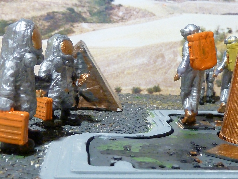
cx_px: 119
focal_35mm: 25
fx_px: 172
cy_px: 90
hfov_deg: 69.4
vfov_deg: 54.9
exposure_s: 1/25
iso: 400
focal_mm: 4.1
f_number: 3.3
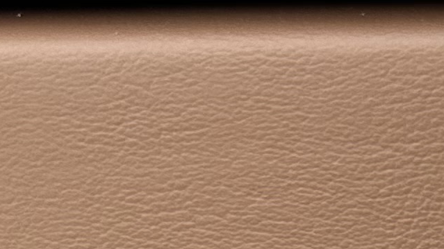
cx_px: 748
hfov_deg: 12.2
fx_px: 1942
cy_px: 812
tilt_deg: -19.8
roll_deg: +2.2
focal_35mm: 165
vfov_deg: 6.5
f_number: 1.78
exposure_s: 1/676
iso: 80
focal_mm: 6.86
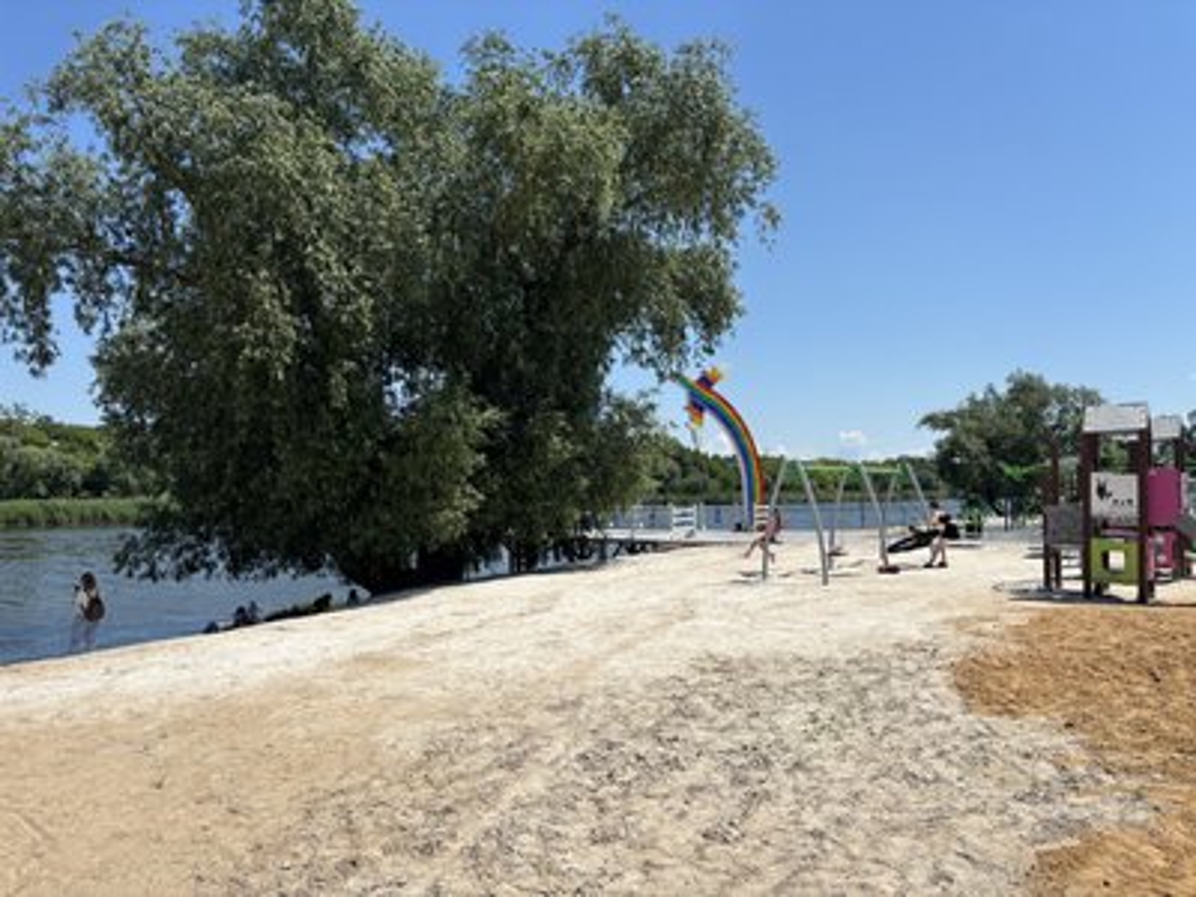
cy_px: 448
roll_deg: -0.2
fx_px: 898
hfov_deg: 67.3
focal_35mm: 26
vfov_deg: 53.1
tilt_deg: +1.4
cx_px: 598
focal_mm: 5.96
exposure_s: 1/4854
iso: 50
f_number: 1.6
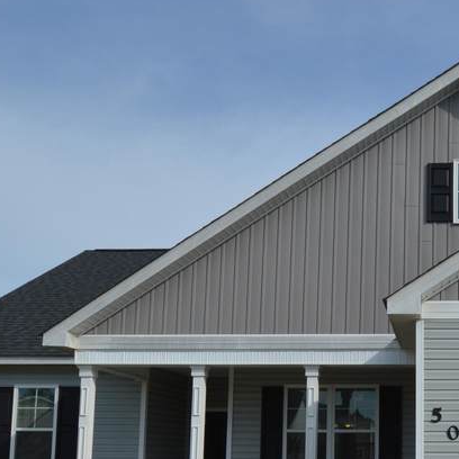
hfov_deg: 39.2
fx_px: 600
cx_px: 404
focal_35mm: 40
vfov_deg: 39.5
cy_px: 393
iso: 100
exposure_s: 1/320
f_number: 9
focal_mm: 10
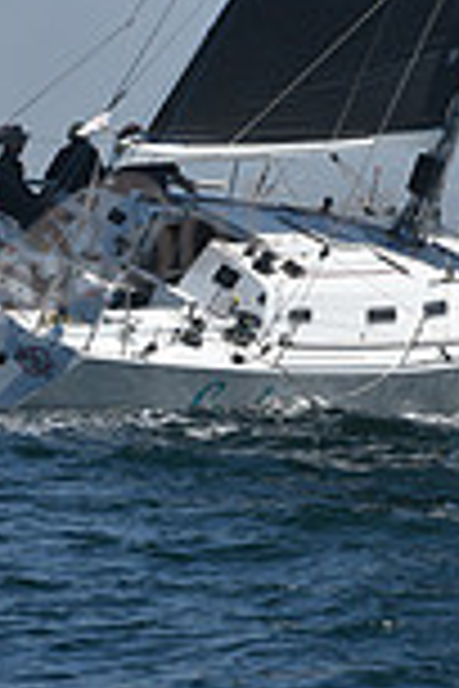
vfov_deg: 7.5
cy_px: -486
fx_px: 5087
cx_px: 632
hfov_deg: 5.1
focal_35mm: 266
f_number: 8
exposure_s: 1/1600
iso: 320
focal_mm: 70
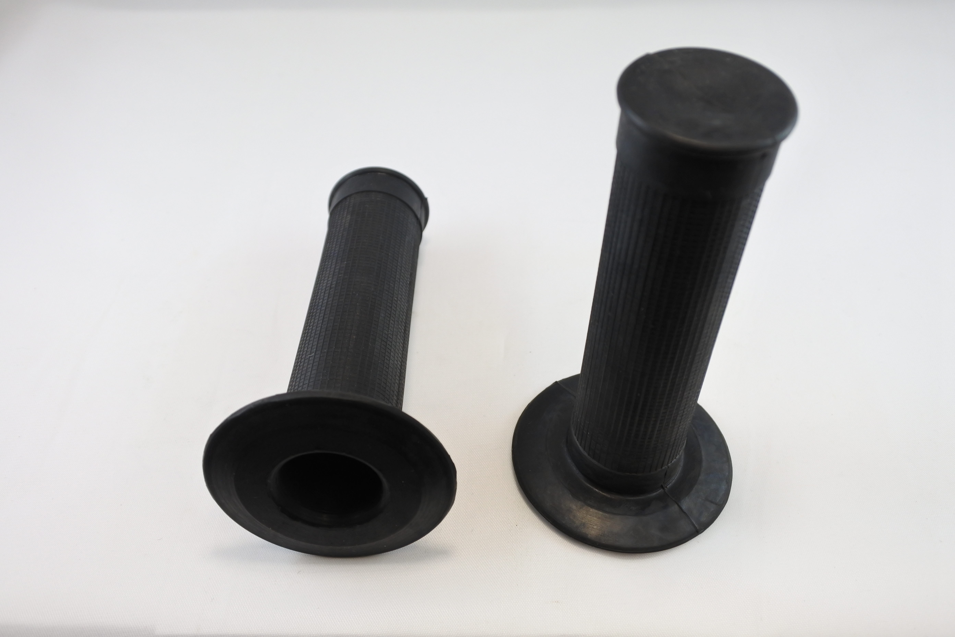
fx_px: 902
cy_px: 318
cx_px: 478
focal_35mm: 34
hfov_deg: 55.8
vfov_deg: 38.9
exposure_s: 1/160
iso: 400
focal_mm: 12.8
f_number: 4
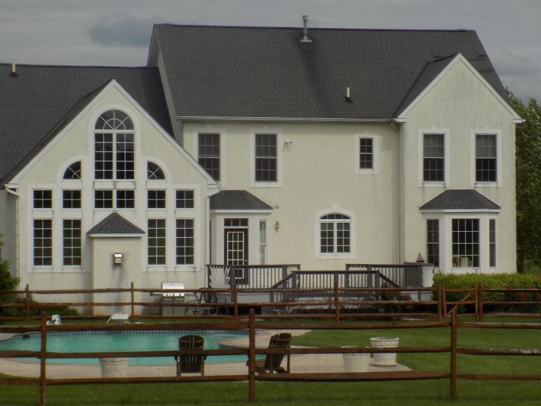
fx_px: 1672
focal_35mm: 107
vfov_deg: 13.8
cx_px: 242
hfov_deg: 18.4
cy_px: 239
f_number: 4.3
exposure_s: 1/1250
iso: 80
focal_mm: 13.9
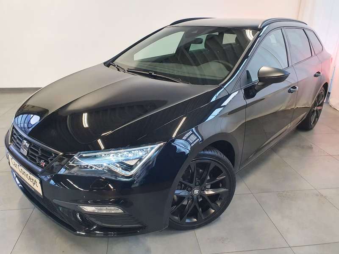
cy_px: 127
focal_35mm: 26
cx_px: 170
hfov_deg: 67.3
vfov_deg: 53.1
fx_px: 255
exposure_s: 1/50
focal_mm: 4.32
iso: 500
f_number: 2.4
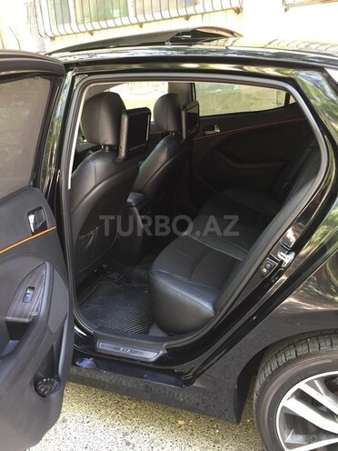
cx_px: 169
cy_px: 226
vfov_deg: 61.7
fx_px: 378
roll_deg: +5.4
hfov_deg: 48.2
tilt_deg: -21.9
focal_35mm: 29
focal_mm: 4.15
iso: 125
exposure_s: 1/33
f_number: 2.2
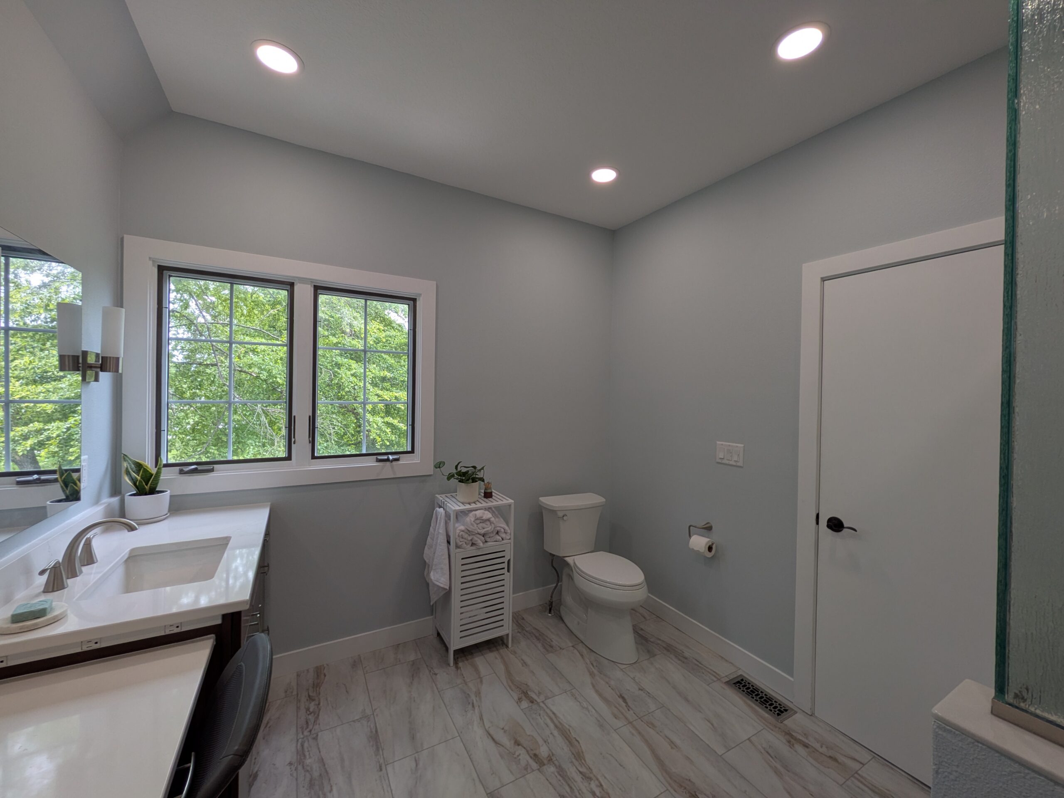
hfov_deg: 102.1
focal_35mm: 14
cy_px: 399
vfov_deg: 85.7
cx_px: 532
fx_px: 430
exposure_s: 1/120
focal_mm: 1.83
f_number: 2.2
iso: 45
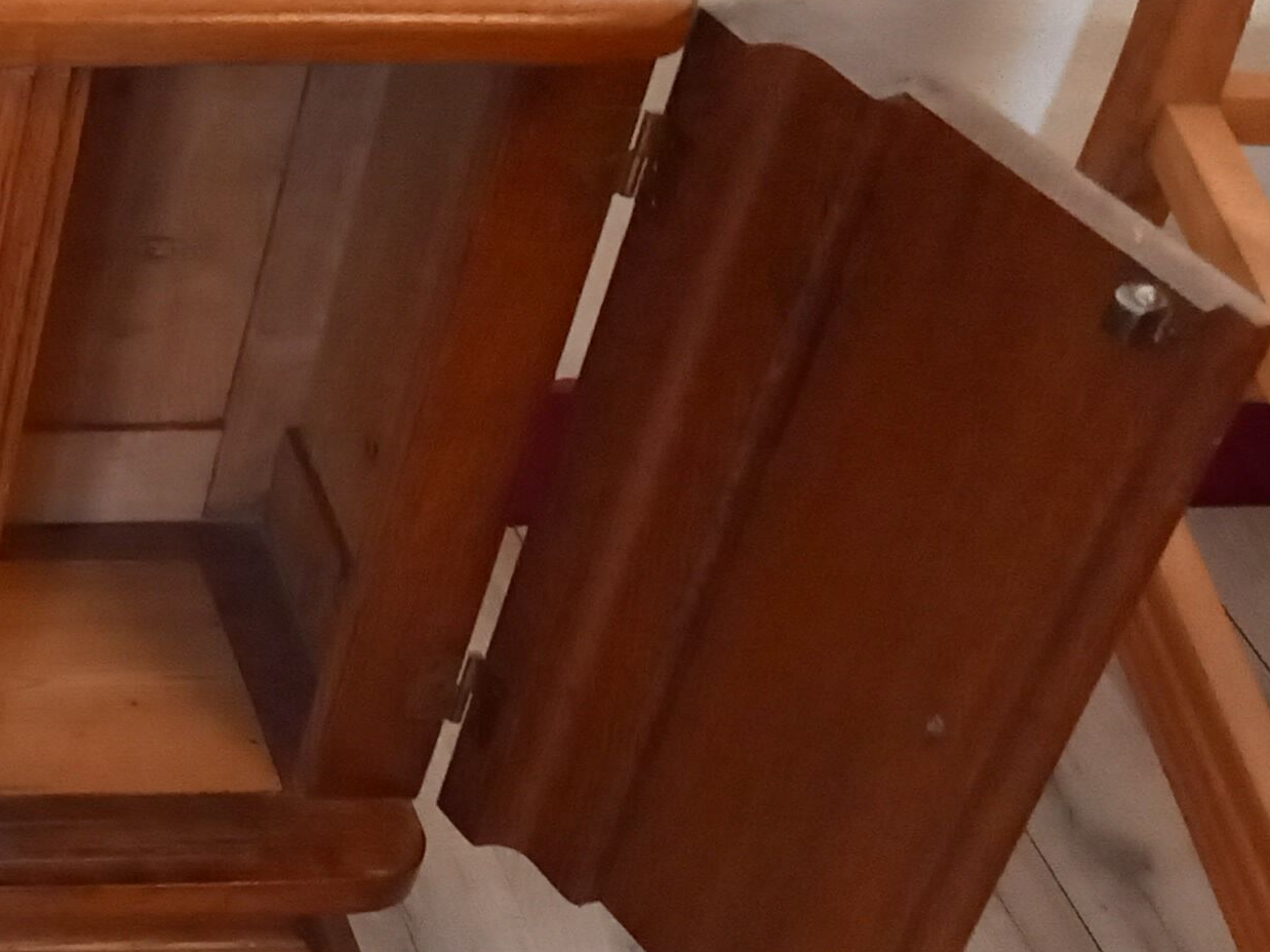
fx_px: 3265
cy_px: 939
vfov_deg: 16.3
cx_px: -597
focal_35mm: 89
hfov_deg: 19.4
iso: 320
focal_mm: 4
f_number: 1.8
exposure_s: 1/25
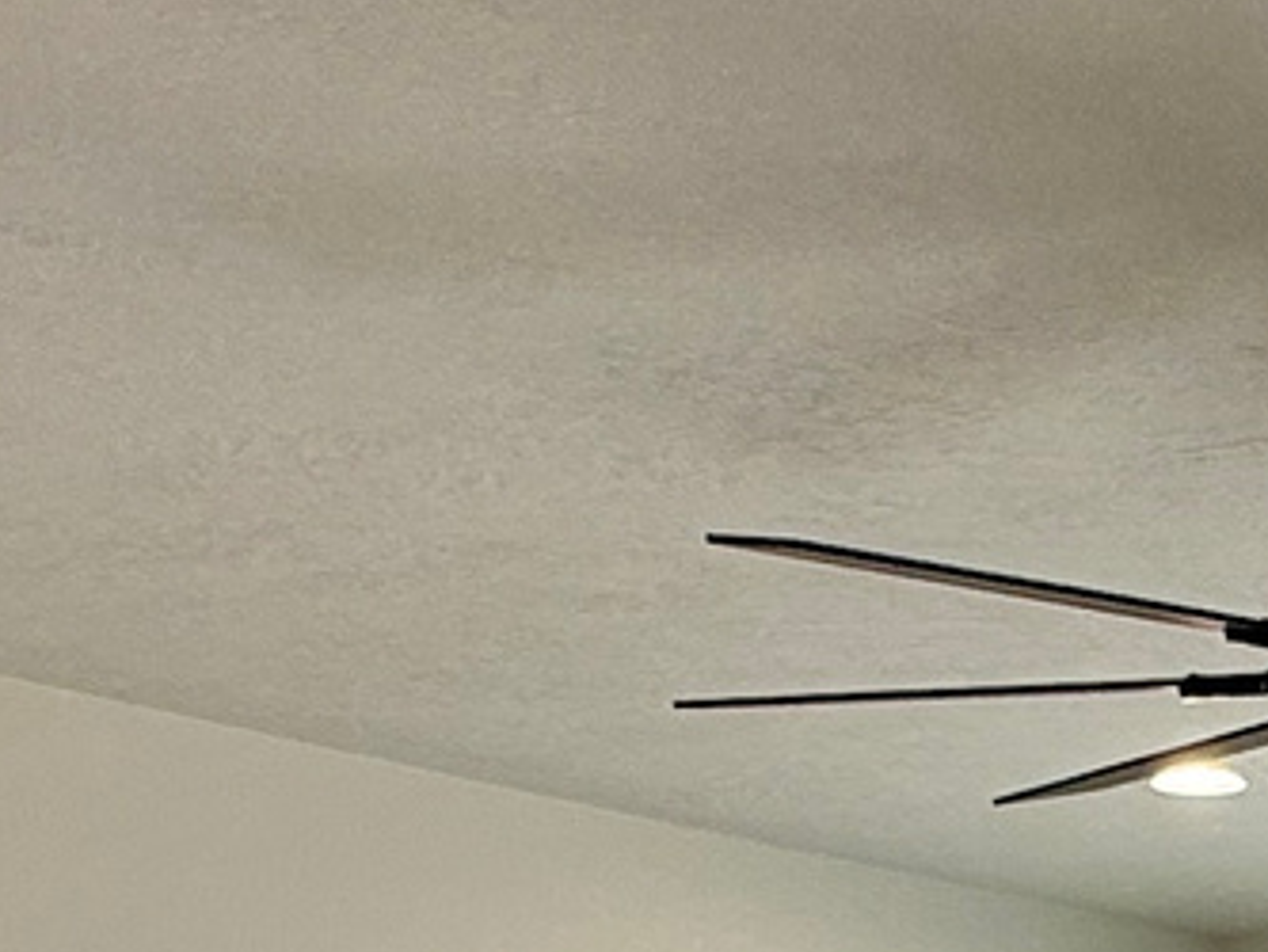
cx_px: 1417
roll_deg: +0.6
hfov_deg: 21.5
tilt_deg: -8.6
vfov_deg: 14.2
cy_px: 1954
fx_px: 3151
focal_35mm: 86
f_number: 2.2
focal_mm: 2.22
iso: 64
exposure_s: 1/222
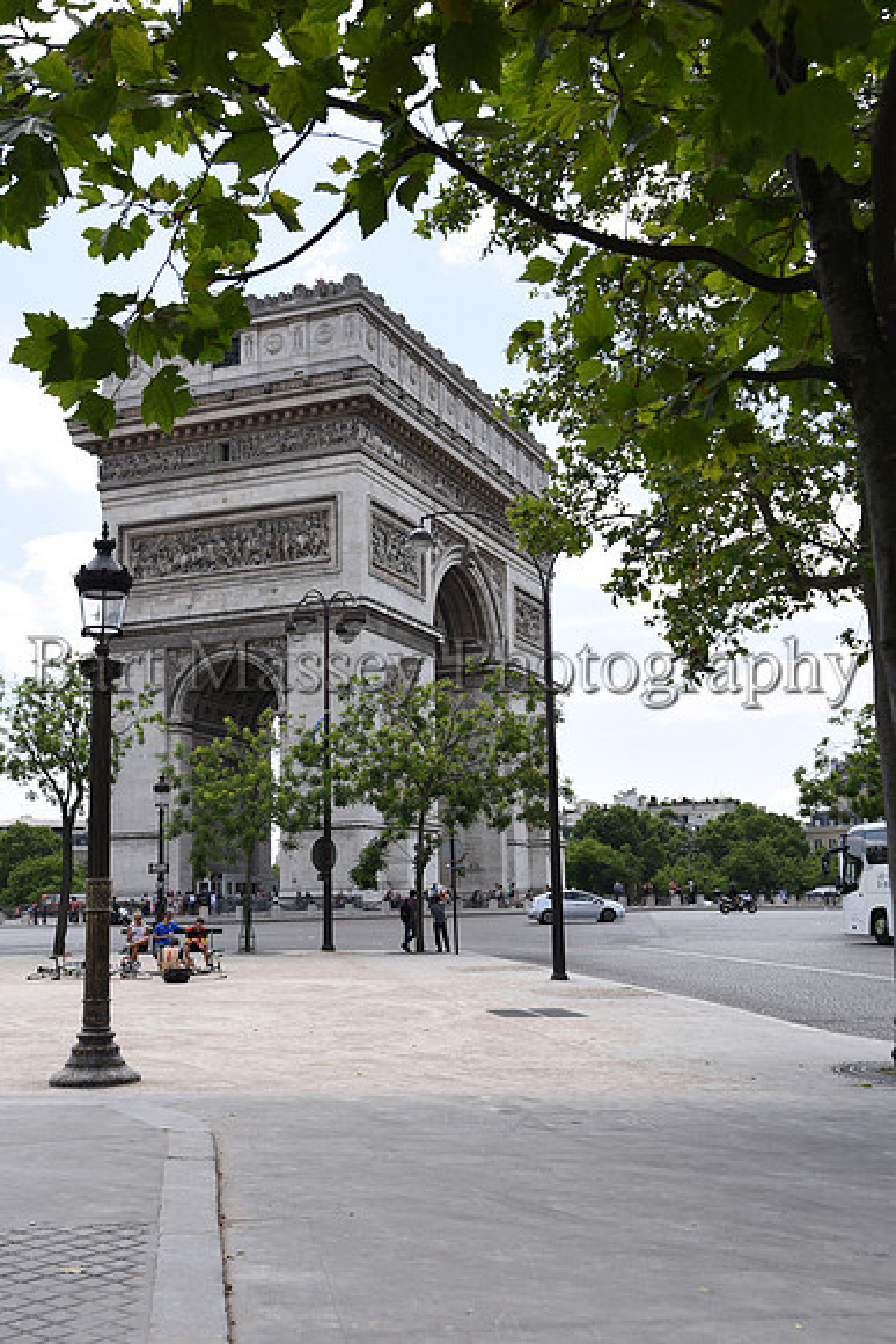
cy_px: 672
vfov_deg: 48.4
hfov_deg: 33.4
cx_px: 448
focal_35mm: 40
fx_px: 1492
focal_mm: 40
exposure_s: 1/125
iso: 64
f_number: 7.1
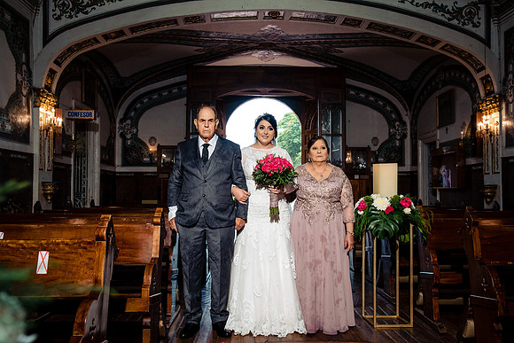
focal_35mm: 34
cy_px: 171
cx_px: 266
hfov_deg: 55.6
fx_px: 488
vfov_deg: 38.7
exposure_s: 1/160
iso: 1600
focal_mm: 32
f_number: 5.6
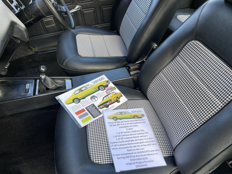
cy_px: 87
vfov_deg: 53.1
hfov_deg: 67.3
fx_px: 174
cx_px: 116
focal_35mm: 26
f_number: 1.6
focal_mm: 4.2
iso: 32
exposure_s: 1/155
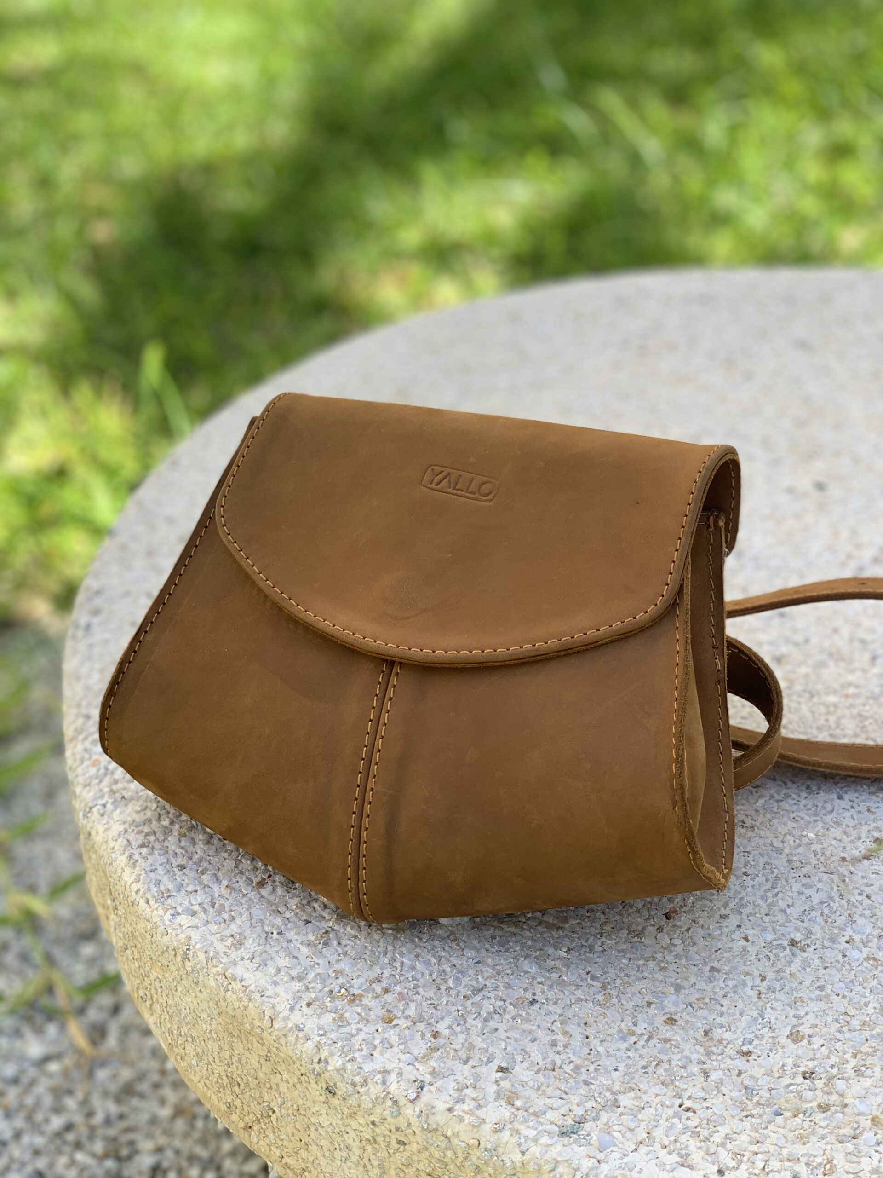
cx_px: 442
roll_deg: +4.0
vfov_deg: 36.8
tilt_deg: -30.5
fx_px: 1769
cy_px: 589
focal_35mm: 52
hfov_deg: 28.0
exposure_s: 1/141
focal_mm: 6
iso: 16
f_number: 2.4
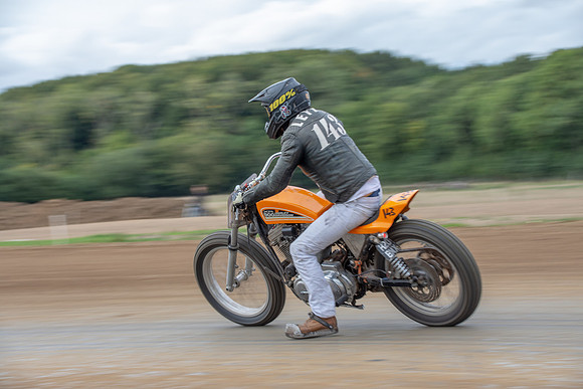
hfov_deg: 17.5
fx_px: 1895
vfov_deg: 11.7
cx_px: 292
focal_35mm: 117
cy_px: 194
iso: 320
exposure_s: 1/125
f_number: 8
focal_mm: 78
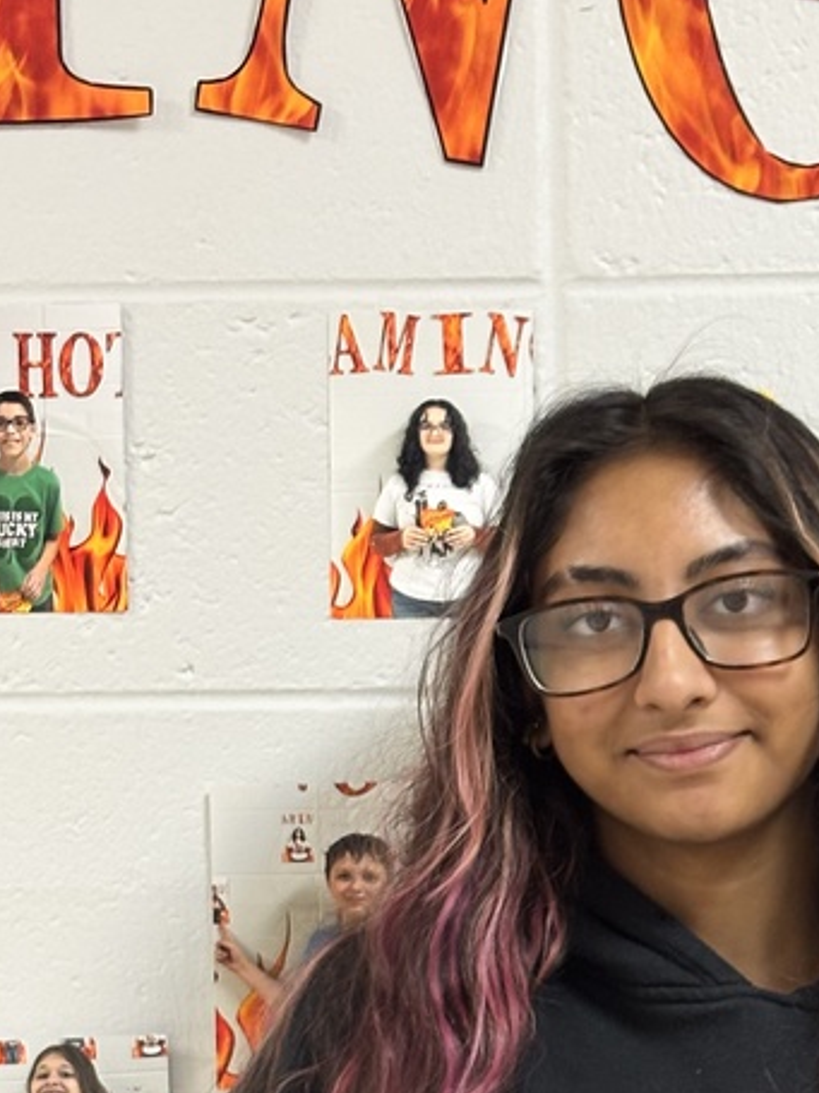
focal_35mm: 117
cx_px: 757
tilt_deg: +0.3
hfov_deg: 12.5
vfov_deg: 16.6
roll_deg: +0.7
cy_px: 1016
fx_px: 3693
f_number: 1.6
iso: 160
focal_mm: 5.96
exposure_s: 1/40
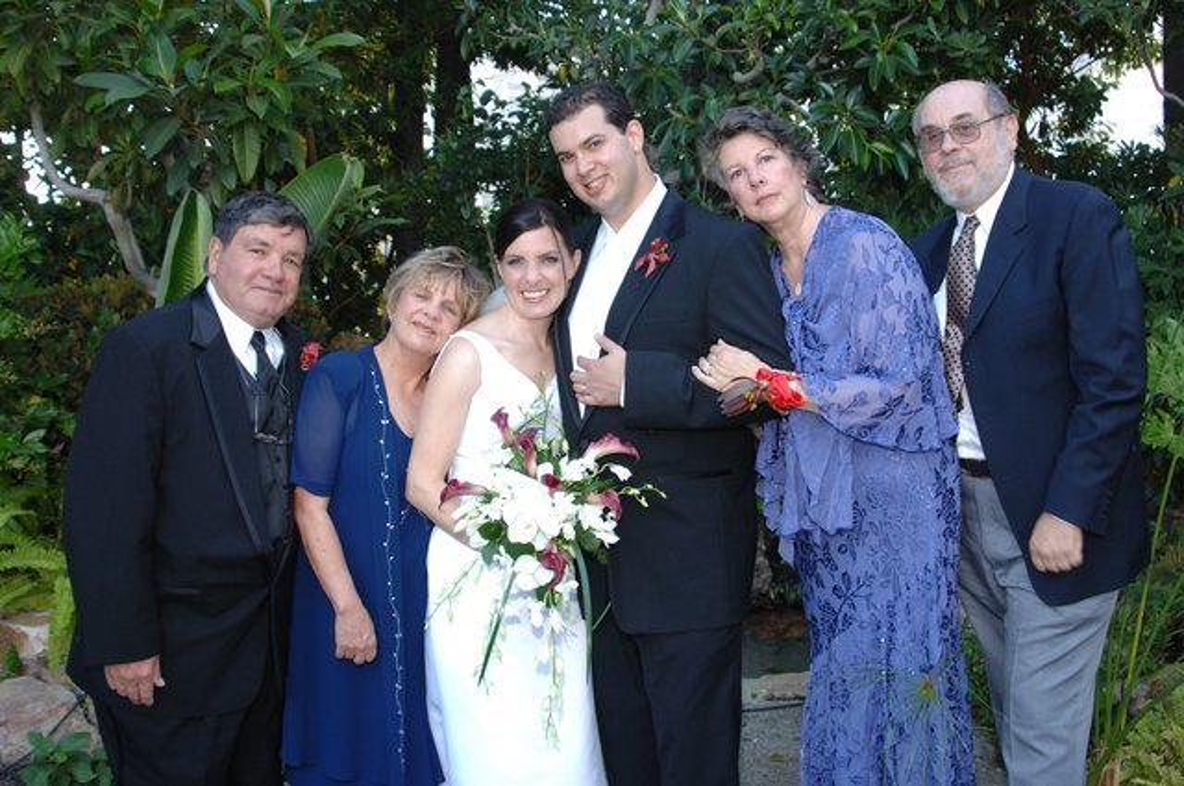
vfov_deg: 31.8
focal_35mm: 42
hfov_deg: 46.5
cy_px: 393
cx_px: 592
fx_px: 1380
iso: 400
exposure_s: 1/50
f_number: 5.6
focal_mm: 28
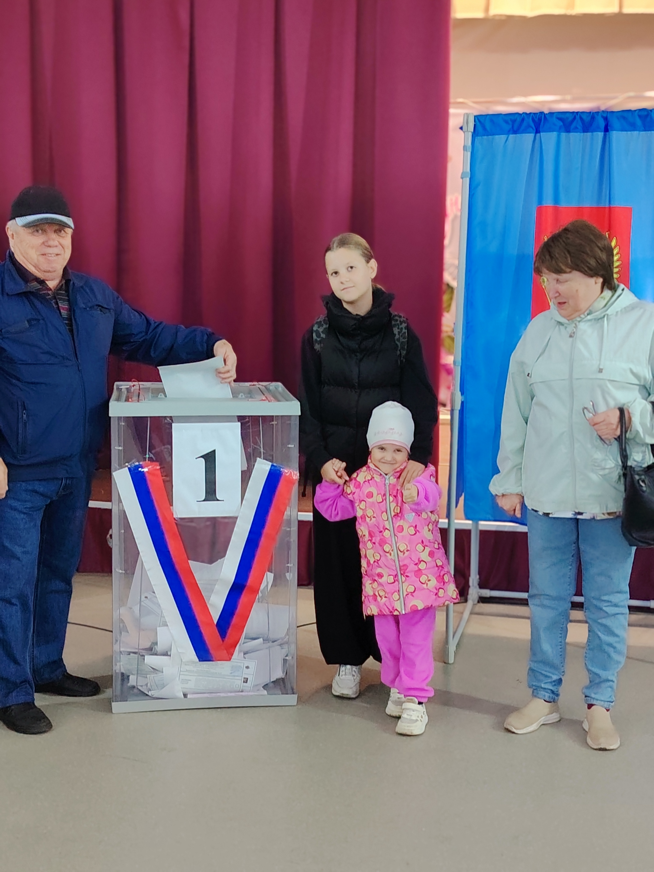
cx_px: 327
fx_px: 1184
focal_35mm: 47
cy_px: 436
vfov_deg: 40.4
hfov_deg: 30.9
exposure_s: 1/25
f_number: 4
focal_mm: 5.25
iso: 917
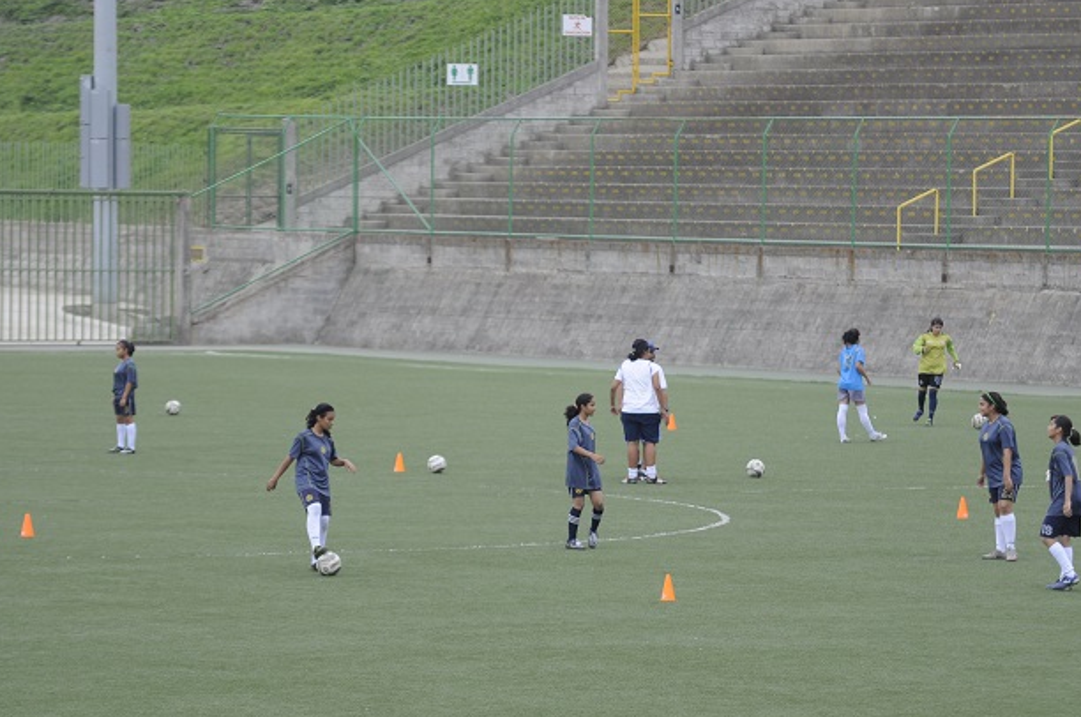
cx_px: 562
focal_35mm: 232
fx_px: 6943
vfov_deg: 5.9
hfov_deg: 8.9
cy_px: 401
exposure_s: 1/400
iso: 200
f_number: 2.8
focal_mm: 135
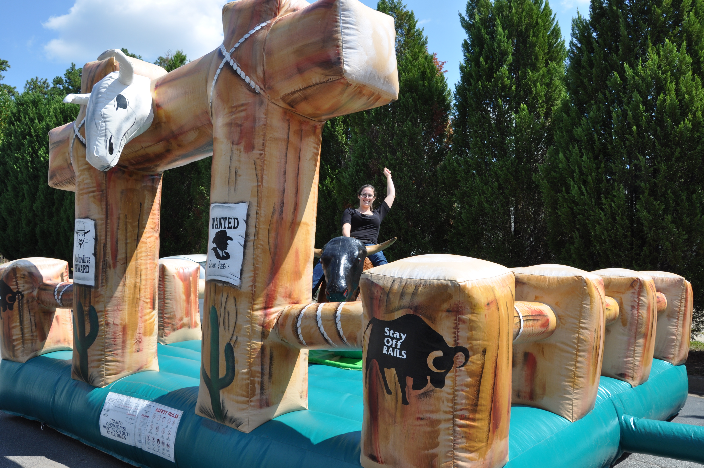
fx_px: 615
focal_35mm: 32
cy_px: 234
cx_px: 352
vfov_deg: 41.6
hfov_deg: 59.6
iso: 200
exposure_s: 1/320
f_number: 9
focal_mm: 21
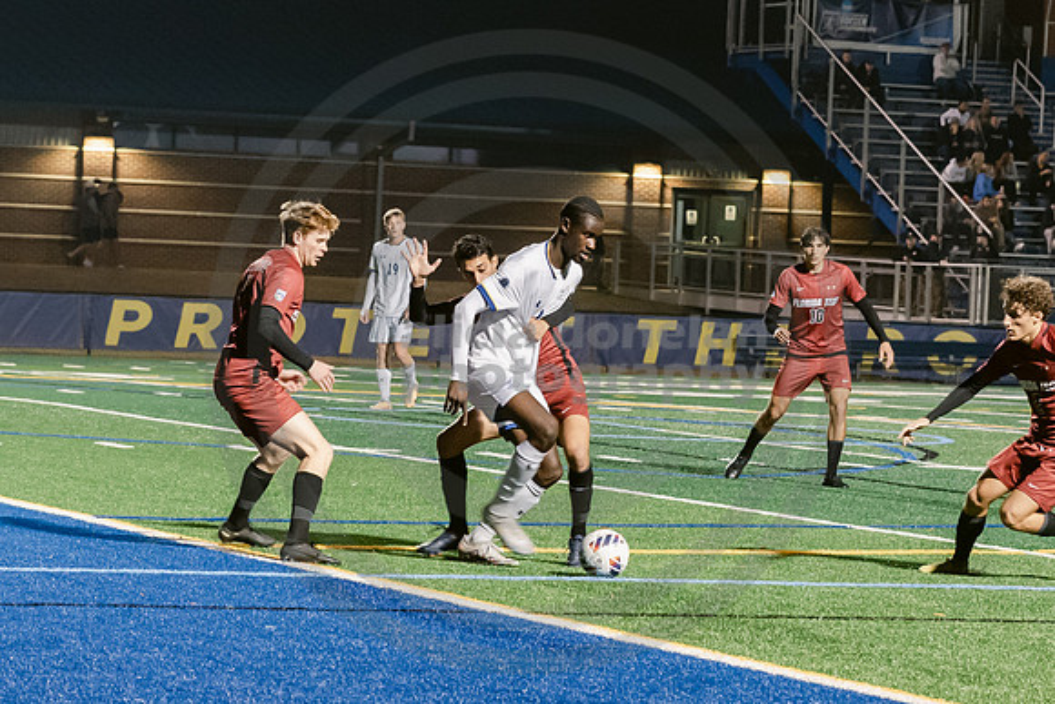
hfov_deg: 12.2
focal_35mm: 168
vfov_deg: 8.2
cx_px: 409
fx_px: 4923
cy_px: 391
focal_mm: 70
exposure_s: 1/250
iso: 2500
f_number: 4
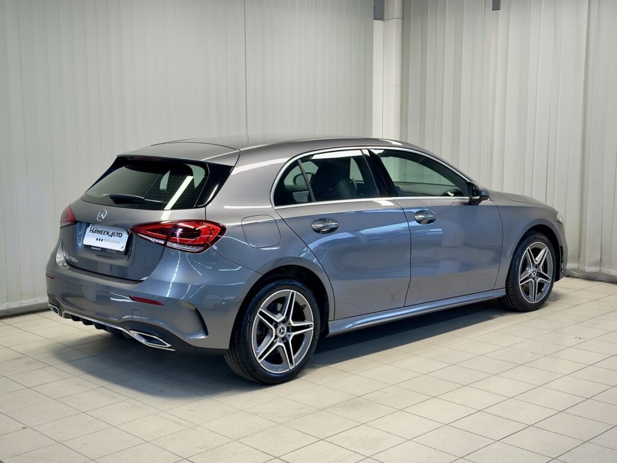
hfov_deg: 39.7
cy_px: 232
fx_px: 856
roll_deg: +0.5
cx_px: 308
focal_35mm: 48
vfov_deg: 30.3
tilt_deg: -7.7
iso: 100
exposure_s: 1/100
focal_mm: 6.76
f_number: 1.78
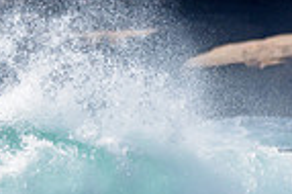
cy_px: 155
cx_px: -183
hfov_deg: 0.8
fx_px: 20149
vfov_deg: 0.6
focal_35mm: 2487
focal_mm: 500
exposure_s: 1/2000
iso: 110
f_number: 5.6
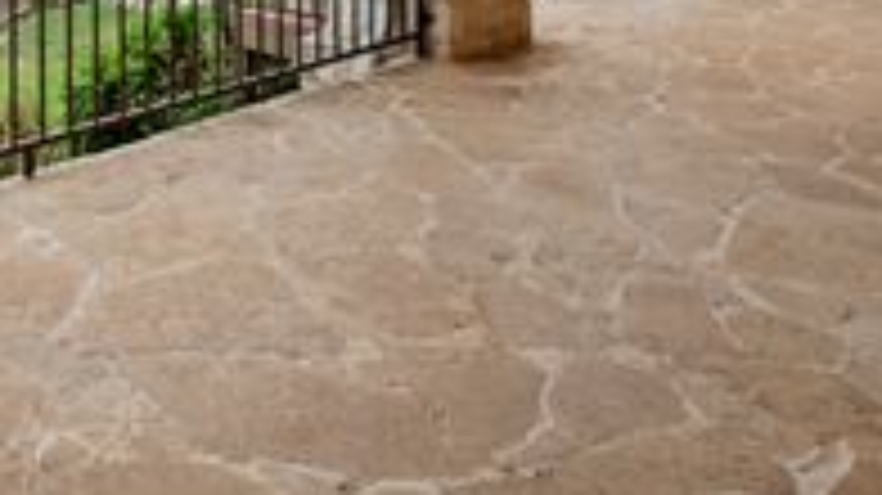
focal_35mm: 40
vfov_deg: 24.3
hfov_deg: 47.7
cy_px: -214
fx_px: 935
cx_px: 176
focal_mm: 10
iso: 100
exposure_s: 1/8
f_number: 9
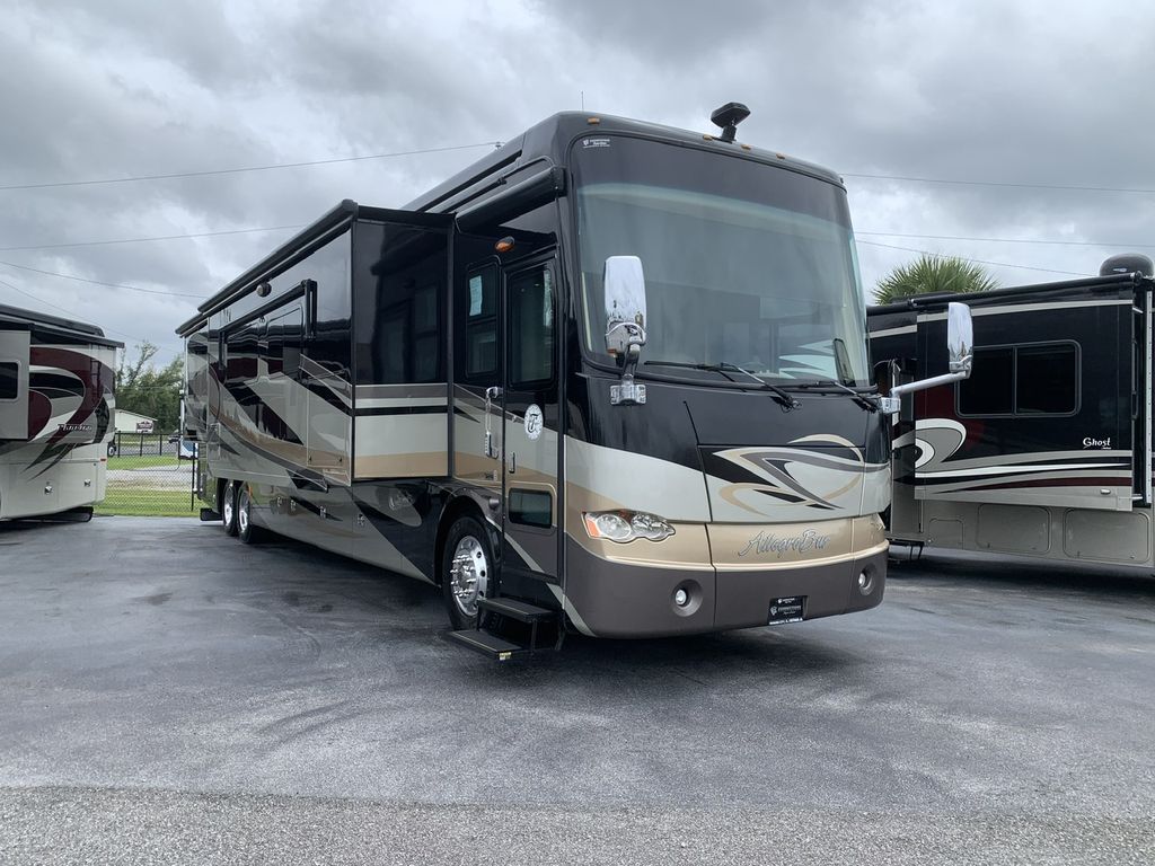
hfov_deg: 67.3
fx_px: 868
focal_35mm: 26
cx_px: 578
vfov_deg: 53.1
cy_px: 433
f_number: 1.8
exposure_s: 1/1779
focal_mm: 4.25
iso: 25
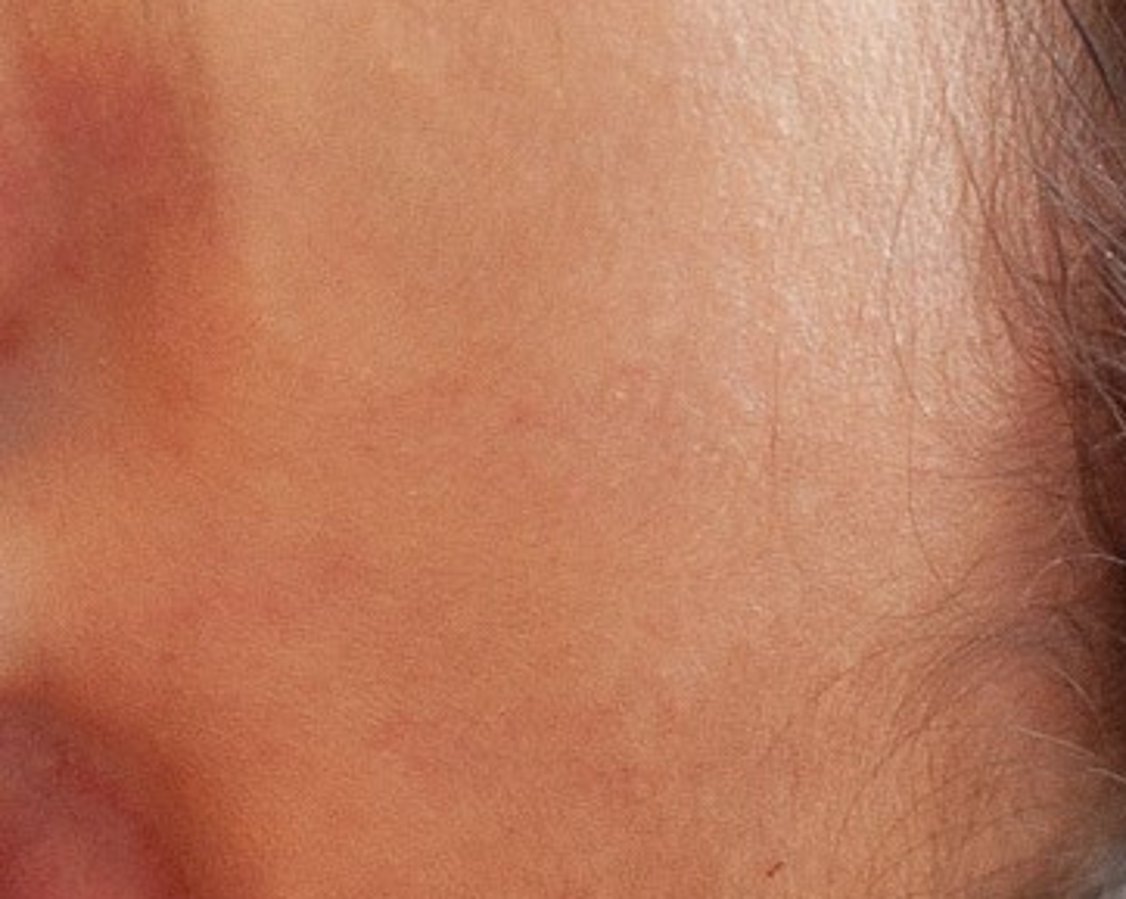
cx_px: -5
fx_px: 11288
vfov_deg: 4.6
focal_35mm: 339
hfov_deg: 5.7
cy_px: 207
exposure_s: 1/160
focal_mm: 35
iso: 320
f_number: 2.5
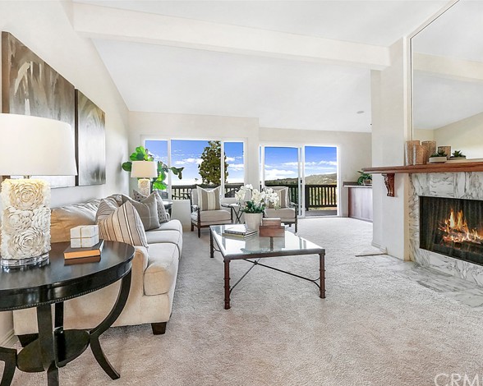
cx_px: 248
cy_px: 196
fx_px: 243
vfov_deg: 76.9
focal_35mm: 17
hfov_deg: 89.6
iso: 1250
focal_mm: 8
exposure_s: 1/320
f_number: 20
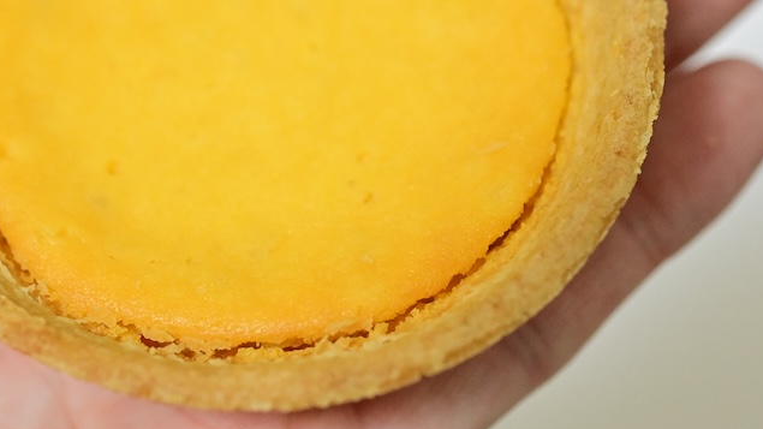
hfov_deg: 21.6
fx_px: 2003
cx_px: 322
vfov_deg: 12.1
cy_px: 45
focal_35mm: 99
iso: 6400
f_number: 5
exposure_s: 1/200
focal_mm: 60
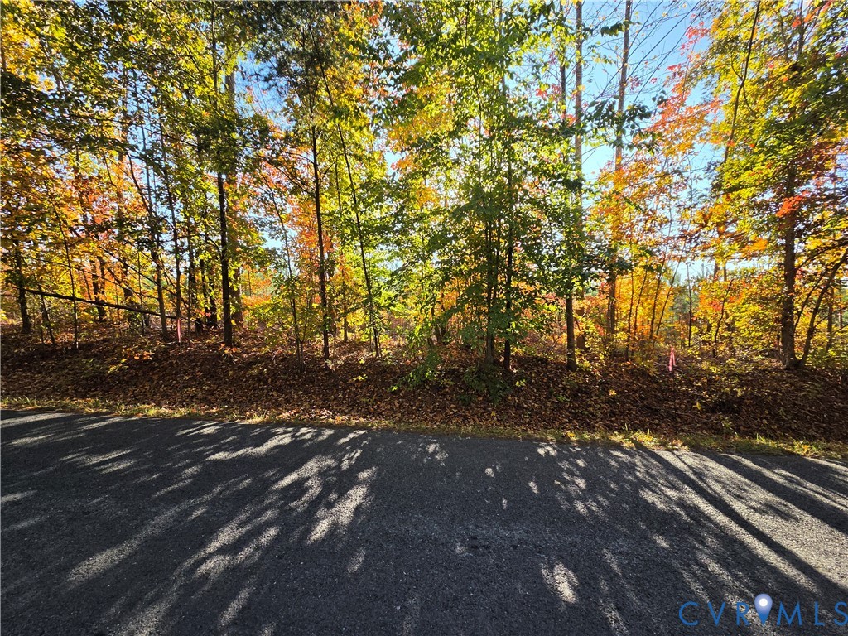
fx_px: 318
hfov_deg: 106.2
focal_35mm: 13
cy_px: 318
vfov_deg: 89.9
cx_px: 424
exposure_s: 1/1167
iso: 100
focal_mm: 2.2
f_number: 2.2
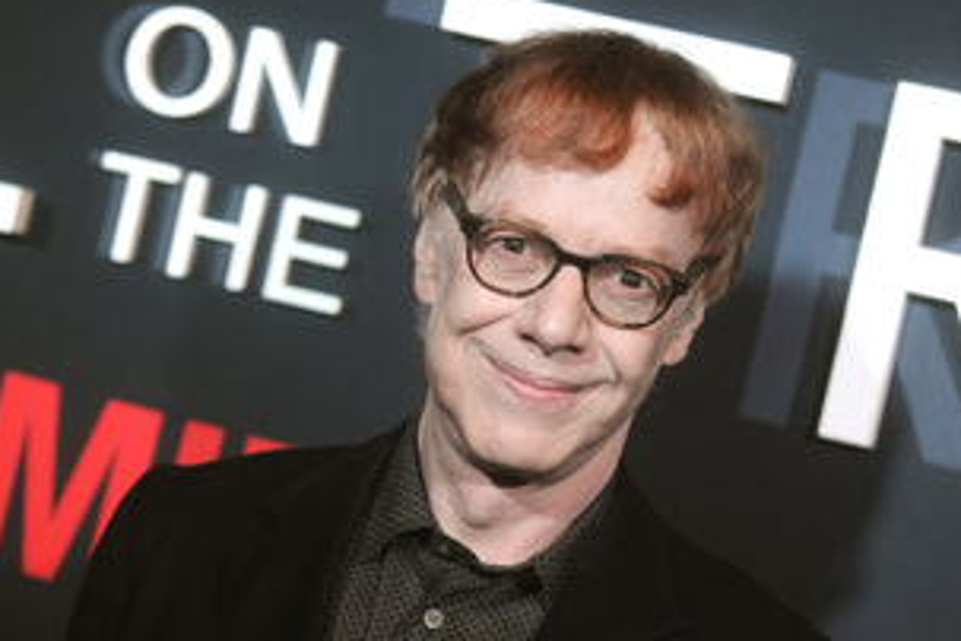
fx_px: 3176
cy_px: 406
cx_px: 504
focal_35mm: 119
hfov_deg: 17.2
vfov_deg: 11.5
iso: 1600
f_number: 2.8
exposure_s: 1/320
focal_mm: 80
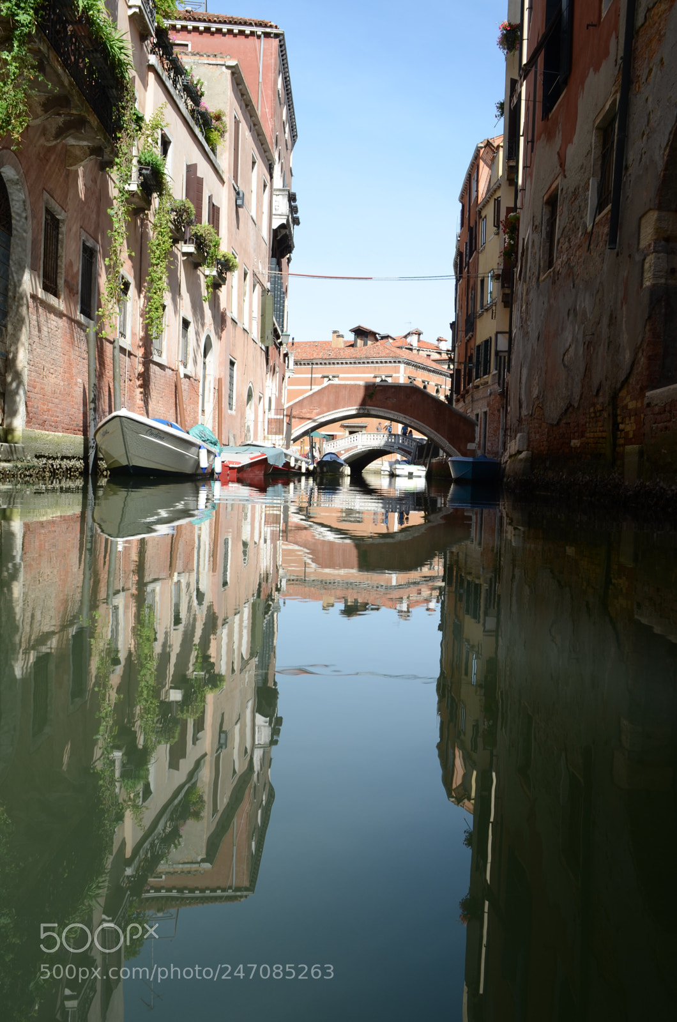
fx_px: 935
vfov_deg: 57.3
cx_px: 338
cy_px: 511
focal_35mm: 33
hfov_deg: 39.8
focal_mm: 22
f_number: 10
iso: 100
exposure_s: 1/125
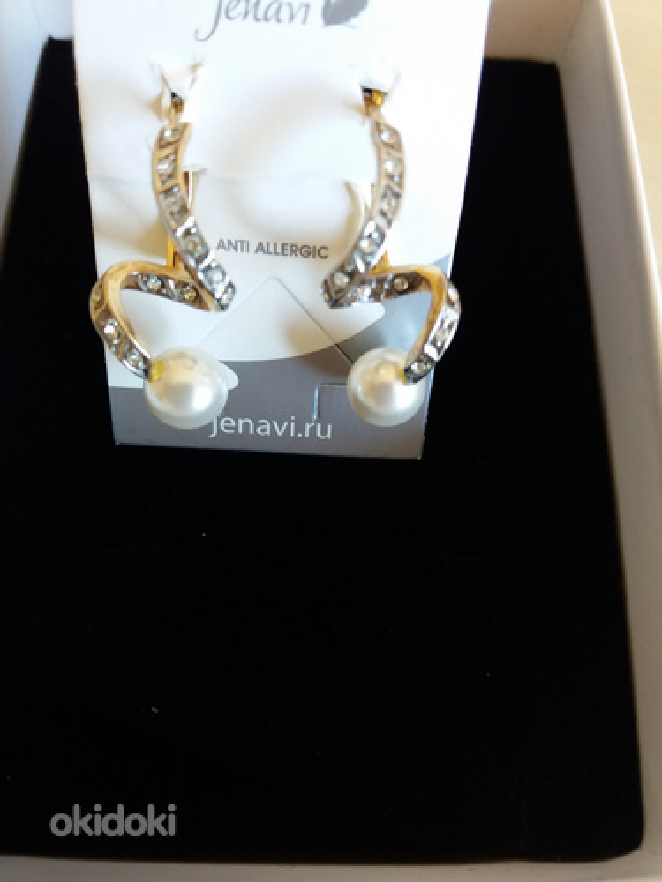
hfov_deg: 49.7
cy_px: 441
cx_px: 331
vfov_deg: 63.4
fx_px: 714
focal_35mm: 28
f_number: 1.9
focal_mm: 3.7
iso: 200
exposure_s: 1/25
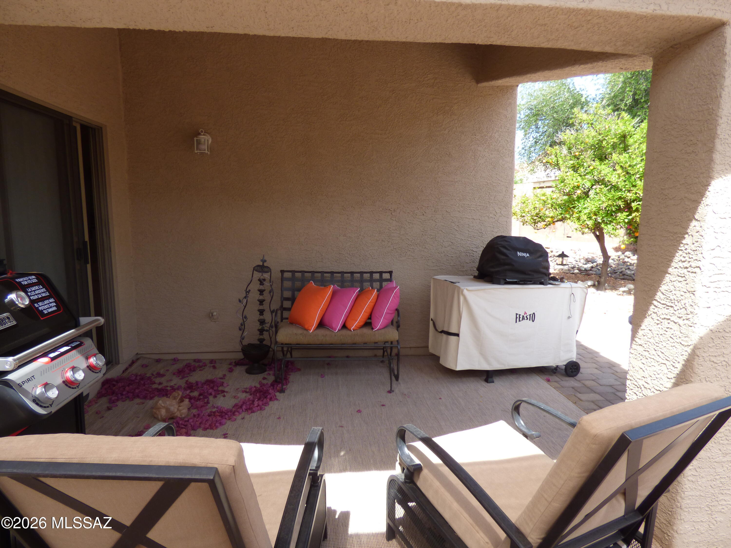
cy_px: 274
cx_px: 366
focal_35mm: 20
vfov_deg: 66.0
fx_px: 422
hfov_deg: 81.7
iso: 100
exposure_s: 1/320
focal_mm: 3.58
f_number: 2.8
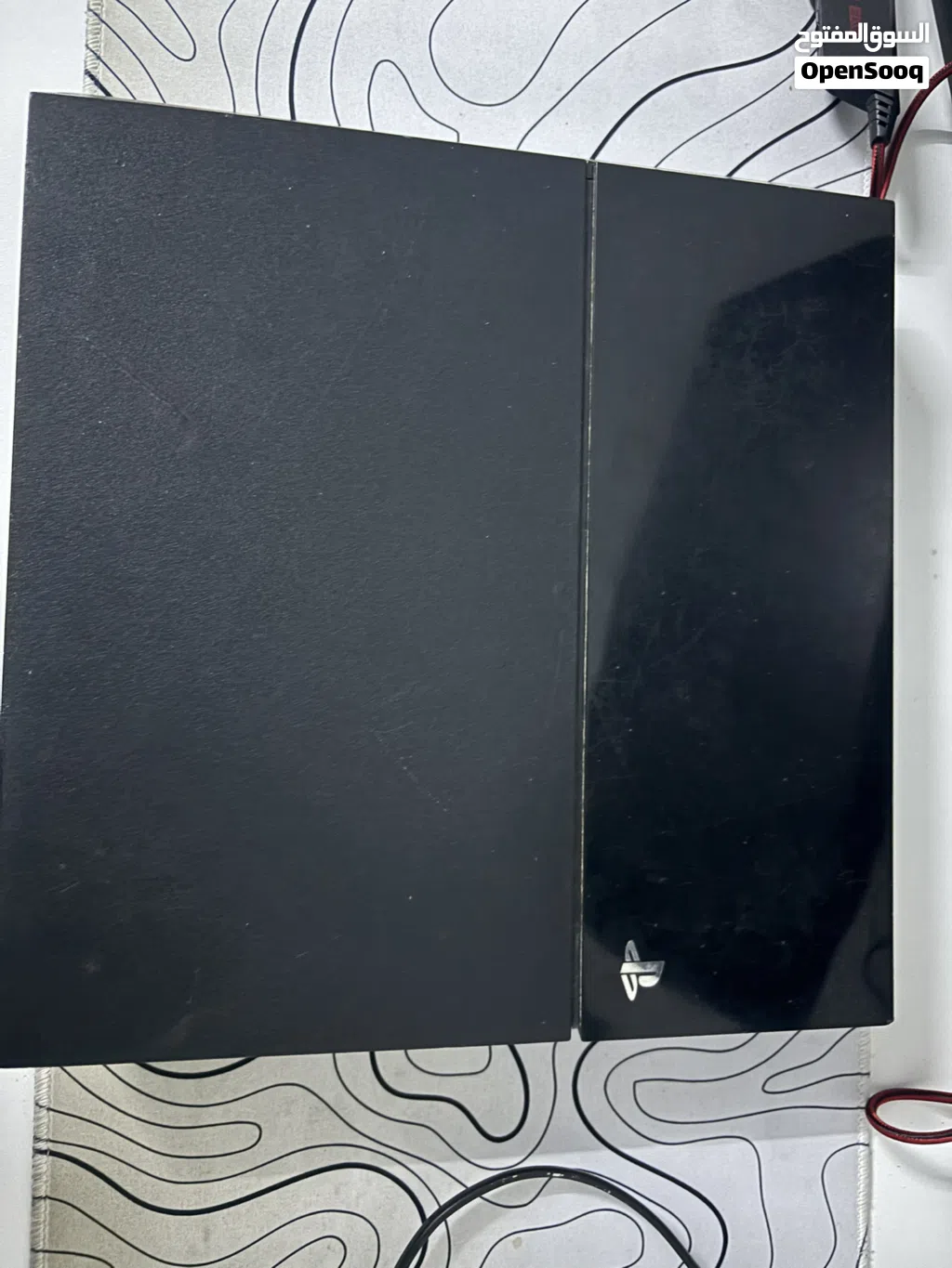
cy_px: 634
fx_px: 953
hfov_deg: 53.1
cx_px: 476
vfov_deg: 67.3
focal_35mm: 26
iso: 1250
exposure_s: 1/20
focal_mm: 5.96
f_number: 1.6
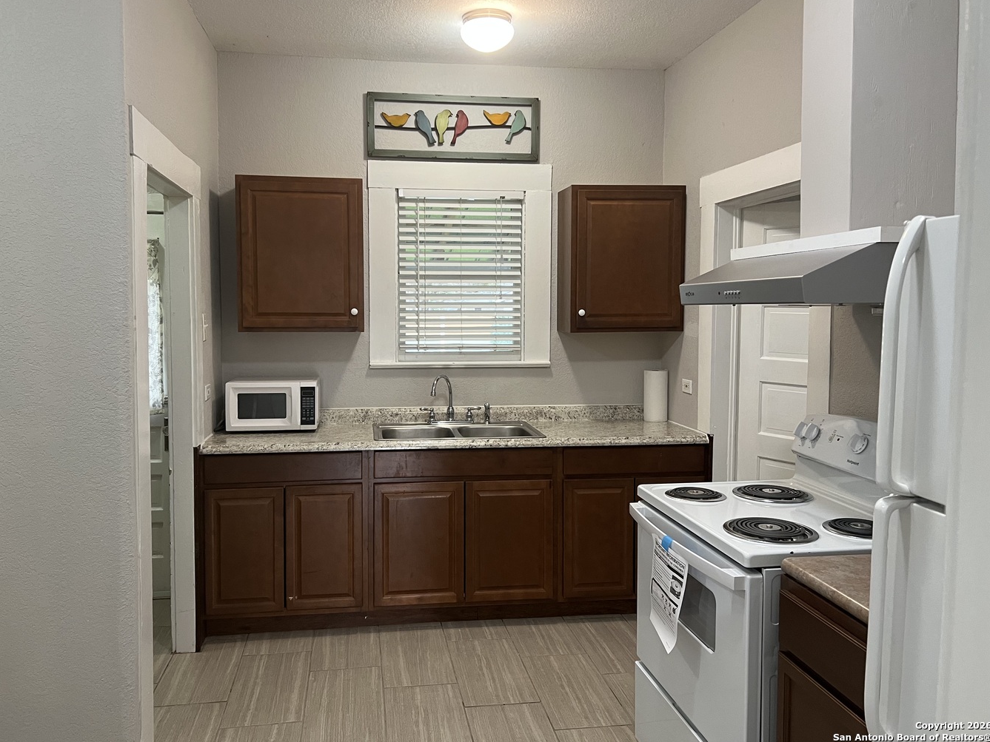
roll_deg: +0.4
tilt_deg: -4.0
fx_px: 801
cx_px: 461
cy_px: 344
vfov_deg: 49.7
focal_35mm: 28
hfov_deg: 63.4
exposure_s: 1/60
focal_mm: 5.7
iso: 160
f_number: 1.5
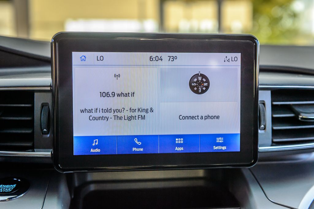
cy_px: 104
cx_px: 157
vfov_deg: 30.5
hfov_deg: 44.5
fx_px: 384
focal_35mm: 44
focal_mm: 44
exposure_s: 1/100
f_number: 4
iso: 400
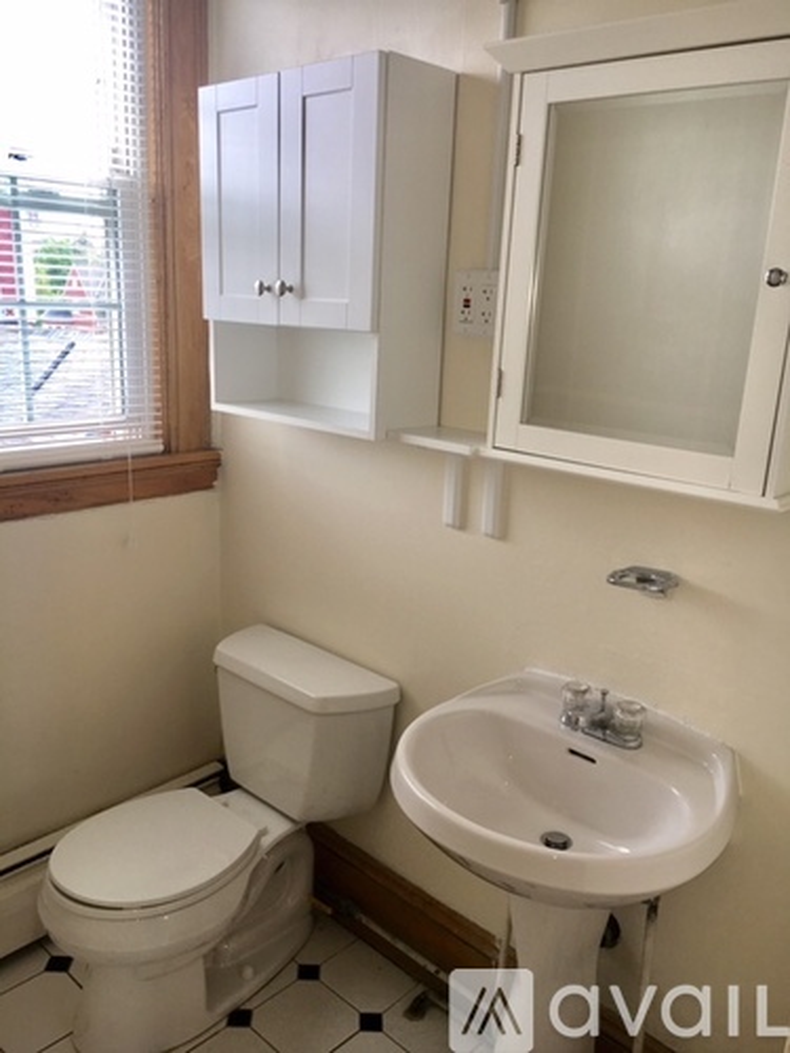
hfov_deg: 48.2
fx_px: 882
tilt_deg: -14.3
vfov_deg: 61.7
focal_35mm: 29
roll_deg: -1.9
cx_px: 395
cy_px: 526
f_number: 2.2
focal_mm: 4.15
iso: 25
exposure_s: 1/40
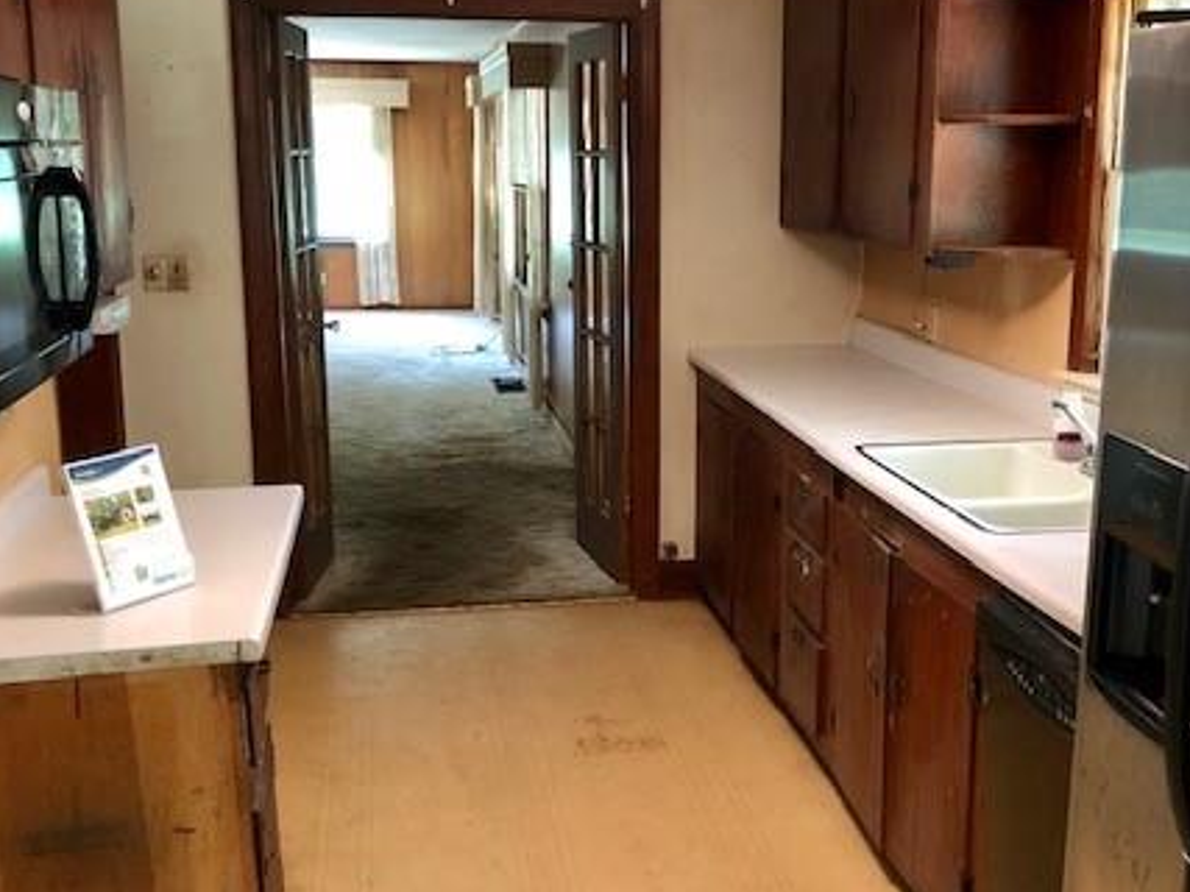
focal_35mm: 42
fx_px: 1443
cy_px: 452
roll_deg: +0.4
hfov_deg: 44.6
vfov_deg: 34.3
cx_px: 708
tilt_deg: -10.1
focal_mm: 3.99
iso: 100
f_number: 1.8
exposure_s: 1/6
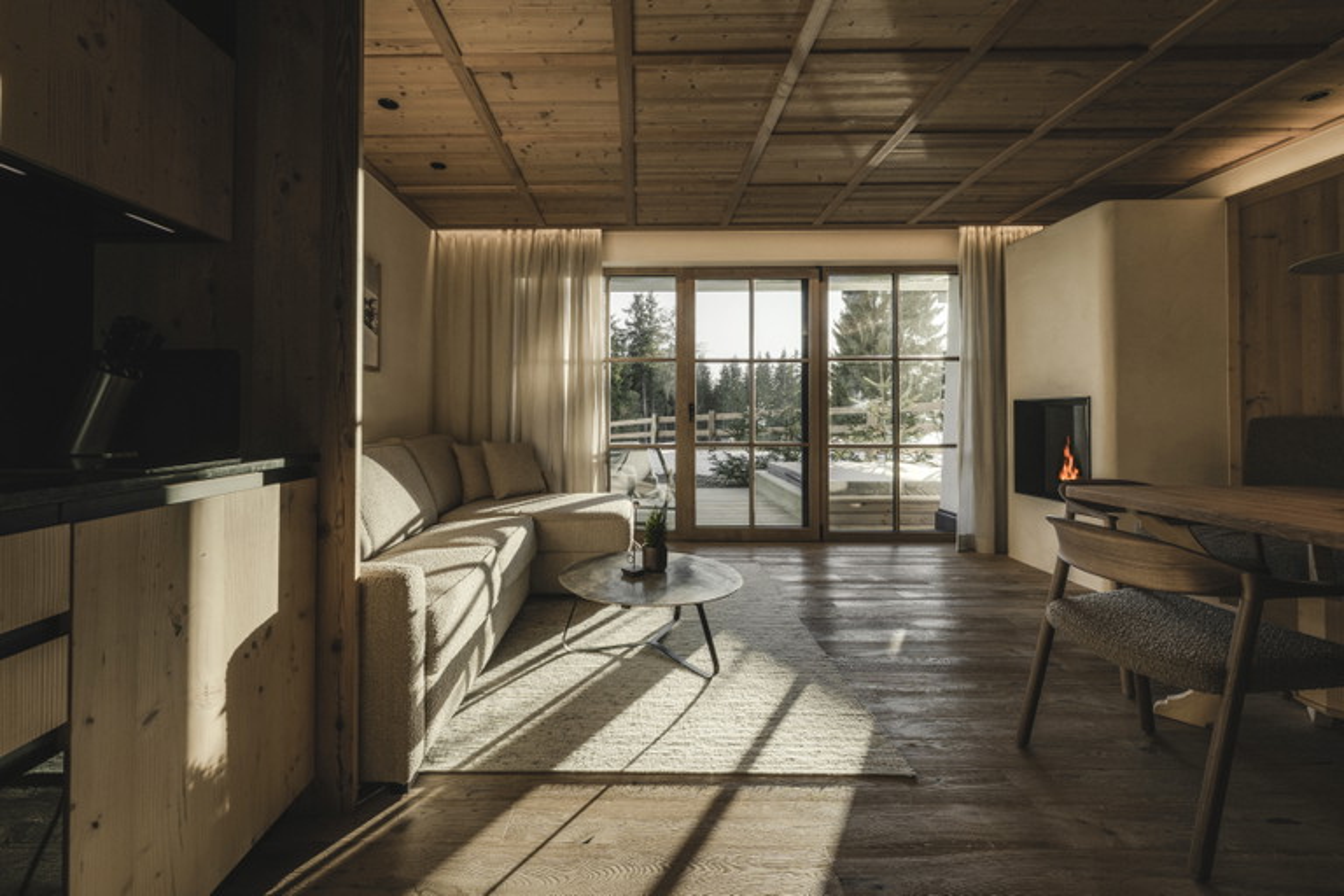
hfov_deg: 104.3
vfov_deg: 81.2
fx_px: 523
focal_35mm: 14
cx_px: 672
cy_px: 448
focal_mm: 14
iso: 100
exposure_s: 1/60
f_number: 10
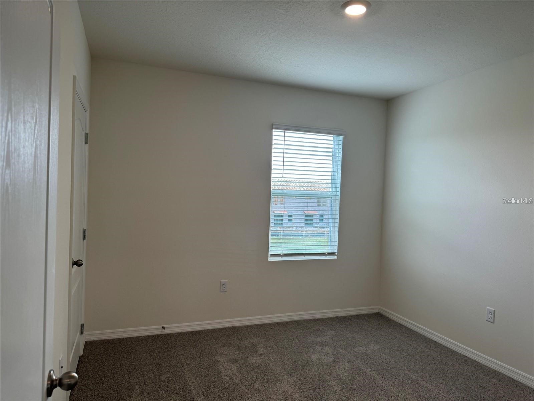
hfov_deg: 71.6
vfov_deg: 56.8
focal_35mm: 24
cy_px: 200
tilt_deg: -2.1
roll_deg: -1.6
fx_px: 370
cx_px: 267
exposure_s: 1/120
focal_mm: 6.86
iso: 100
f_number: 1.78
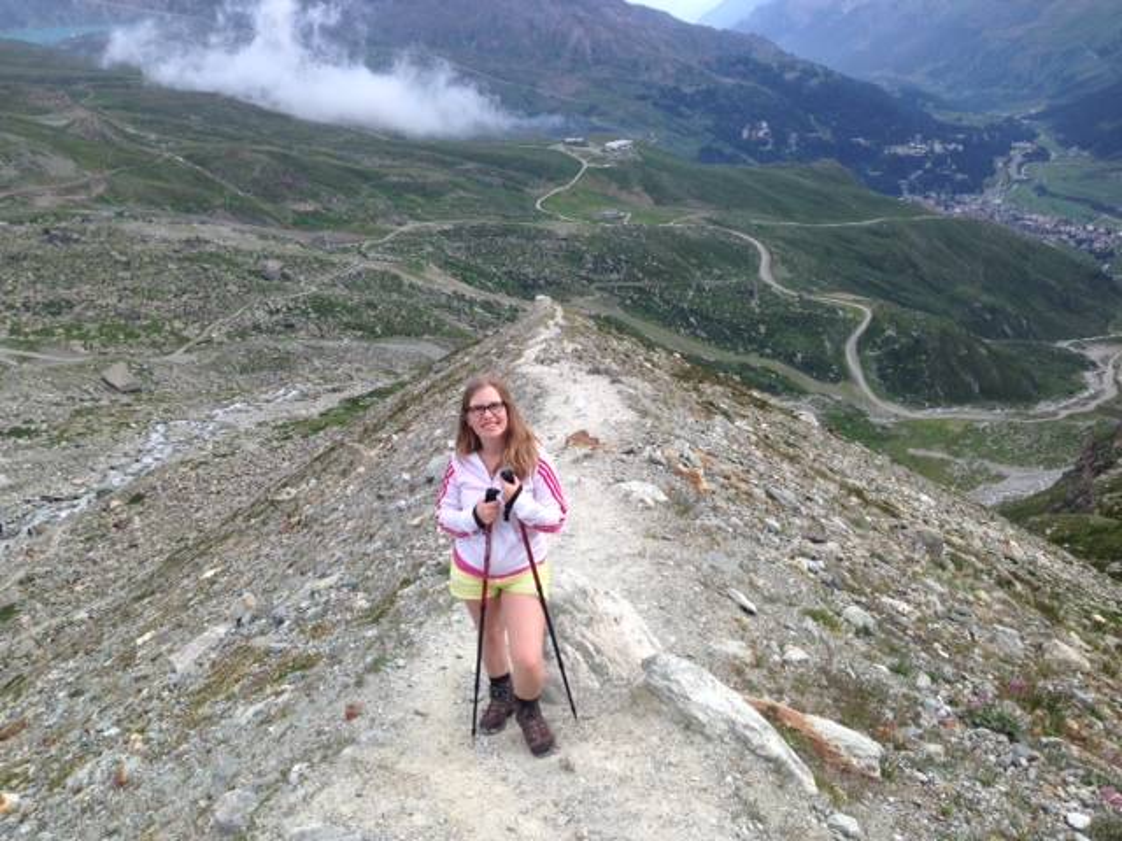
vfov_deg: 42.9
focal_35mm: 33
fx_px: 1070
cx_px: 561
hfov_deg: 55.4
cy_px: 420
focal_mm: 4.13
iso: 50
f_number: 2.4
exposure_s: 1/455
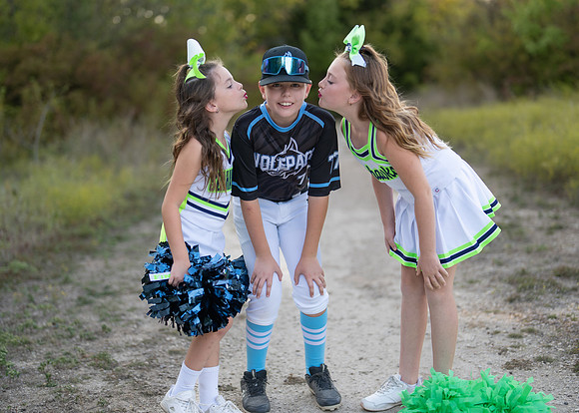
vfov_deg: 25.0
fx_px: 933
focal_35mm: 57
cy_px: 196
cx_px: 285
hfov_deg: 34.5
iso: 100
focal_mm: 50
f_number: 1.2
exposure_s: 1/1250
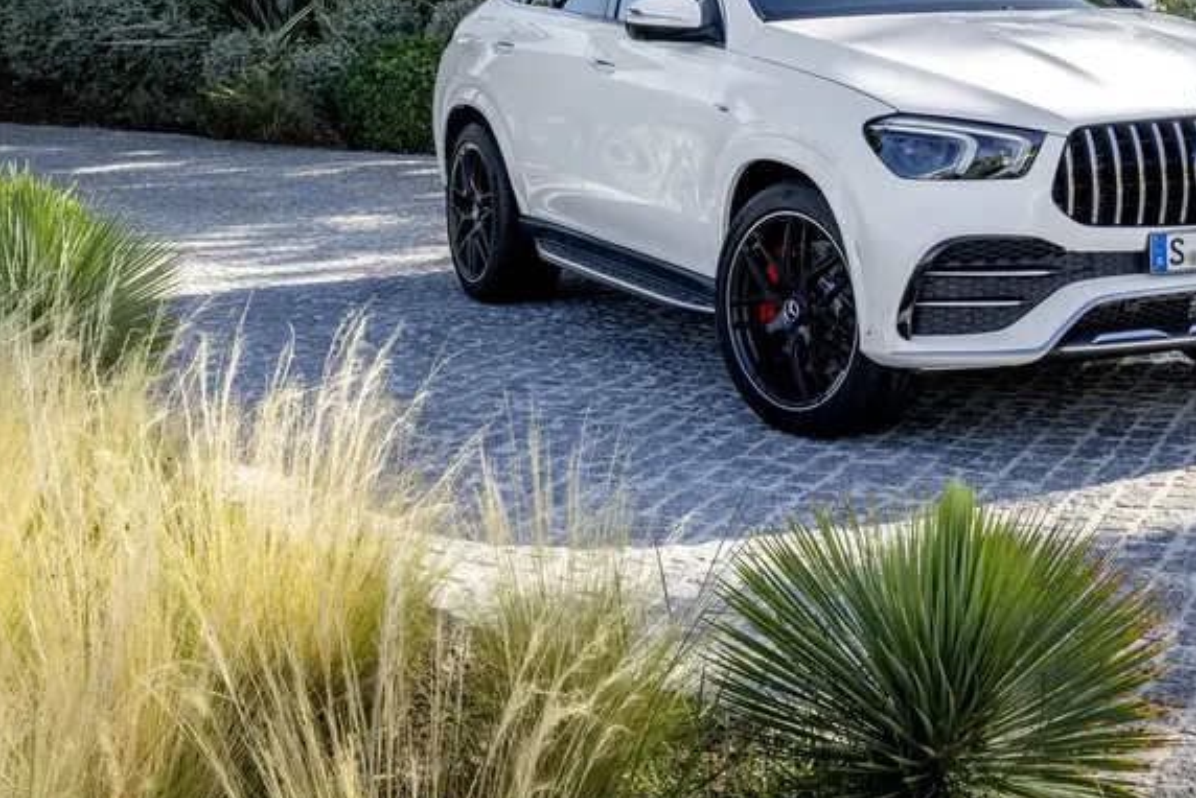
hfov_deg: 30.8
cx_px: 765
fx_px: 2160
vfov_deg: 20.4
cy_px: 23
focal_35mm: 65
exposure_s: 1/60
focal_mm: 31
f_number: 11
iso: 100
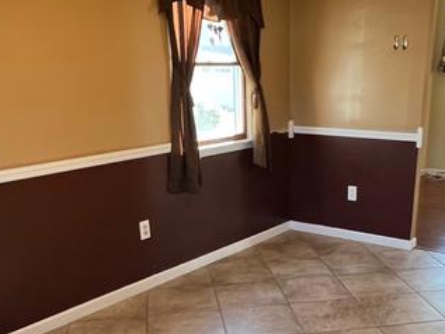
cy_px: 281
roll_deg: +0.5
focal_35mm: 42
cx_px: 295
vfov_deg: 33.1
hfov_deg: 44.2
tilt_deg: -20.3
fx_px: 540
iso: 200
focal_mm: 1.57
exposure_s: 1/120
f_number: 1.8
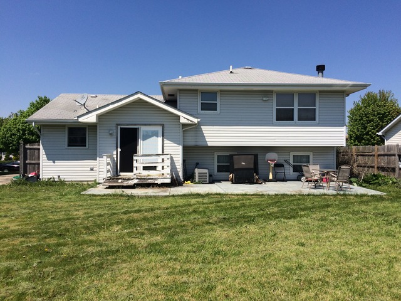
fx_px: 336
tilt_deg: +0.0
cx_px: 200
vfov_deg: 48.2
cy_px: 150
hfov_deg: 61.7
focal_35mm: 29
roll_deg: +1.1
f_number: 2.2
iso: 32
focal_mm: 4.15
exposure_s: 1/3165
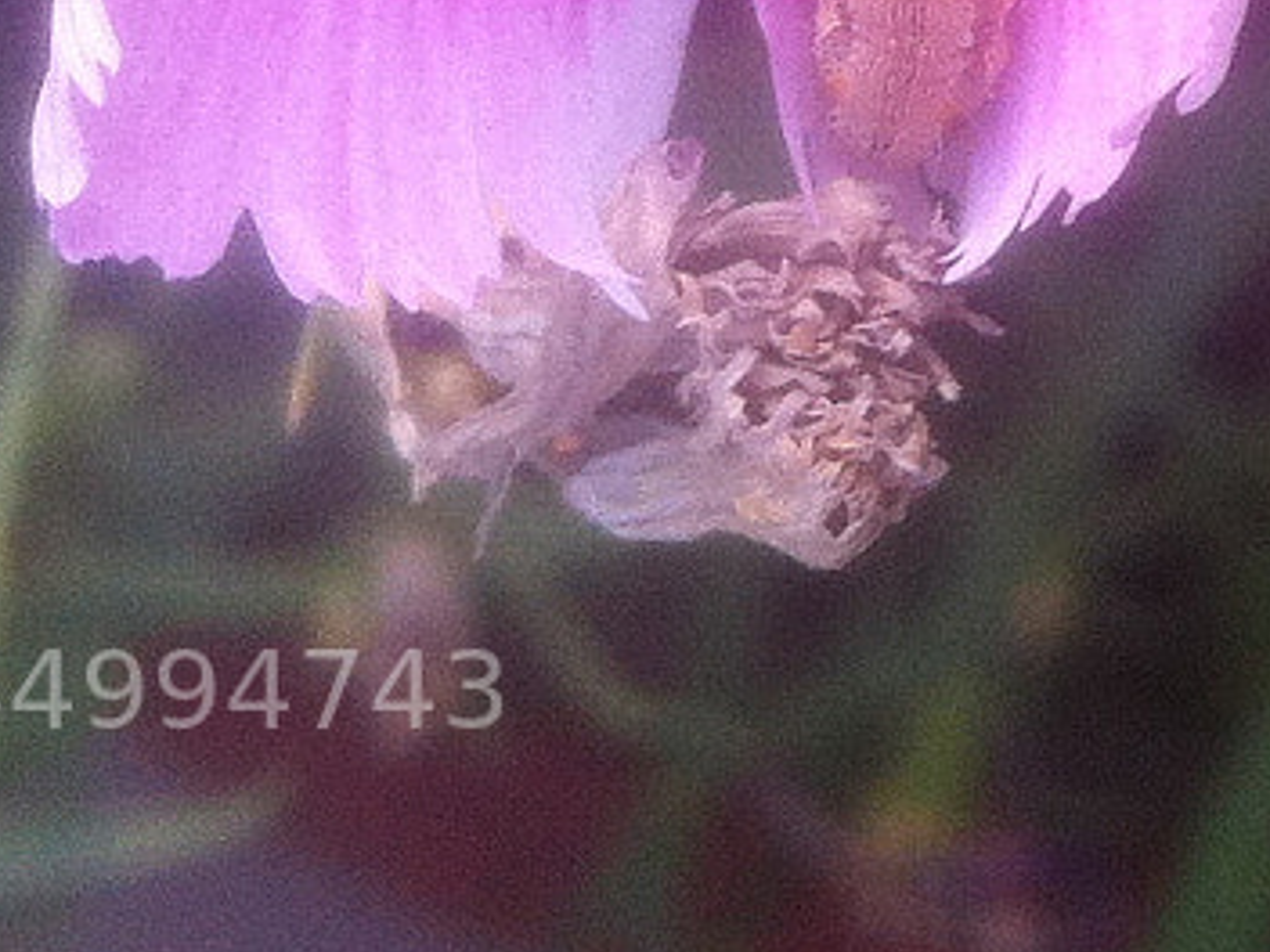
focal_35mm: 159
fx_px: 5833
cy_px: -1181
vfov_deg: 8.6
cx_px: 1505
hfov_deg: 12.2
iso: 80
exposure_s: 1/249
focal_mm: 3.85
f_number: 2.8
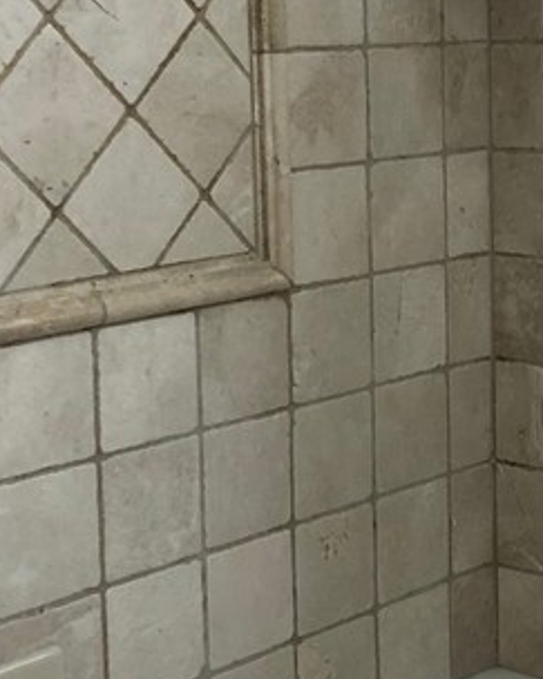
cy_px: 208
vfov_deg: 20.7
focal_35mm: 92
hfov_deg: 16.4
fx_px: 1849
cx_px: 516
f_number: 1.8
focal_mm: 4
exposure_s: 1/30
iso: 25
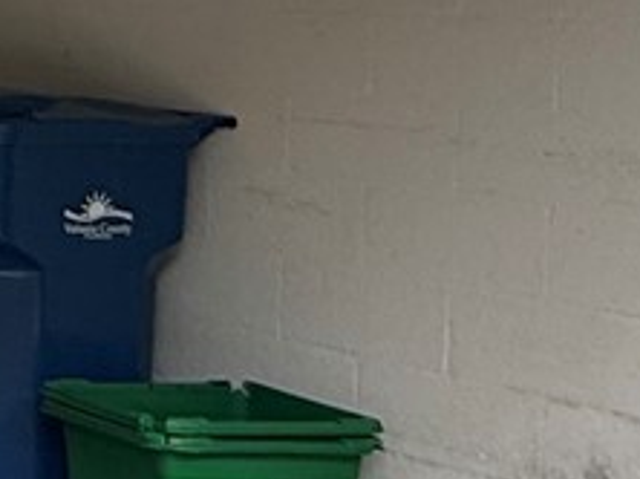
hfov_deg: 13.0
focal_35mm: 101
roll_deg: -2.0
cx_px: -1023
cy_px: -52
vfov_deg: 14.3
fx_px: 1865
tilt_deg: +0.2
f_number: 2.2
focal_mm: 2.22
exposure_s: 1/99
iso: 80
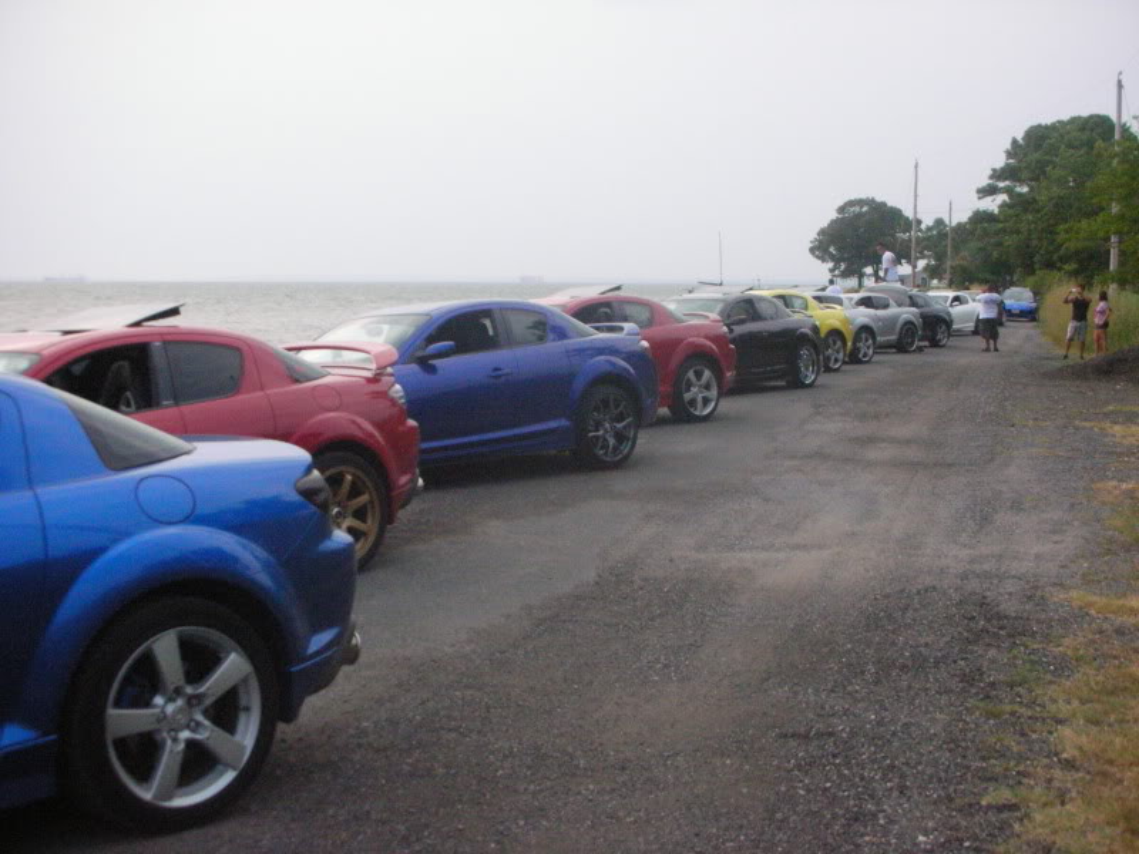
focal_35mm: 53
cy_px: 427
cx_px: 570
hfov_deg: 36.2
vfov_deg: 27.5
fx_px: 1744
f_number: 10.5
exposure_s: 1/92.8
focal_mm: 8.8
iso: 400
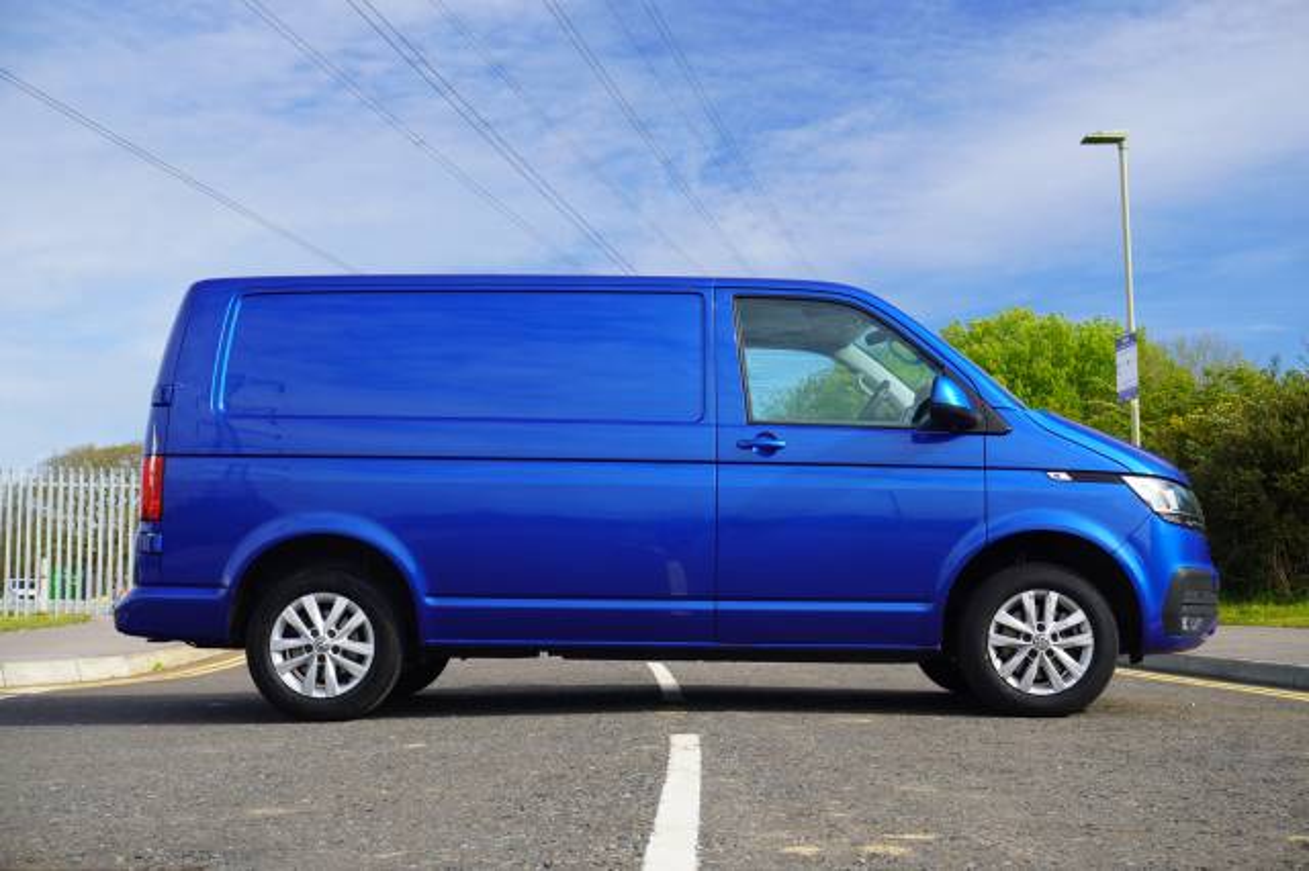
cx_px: 654
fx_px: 1744
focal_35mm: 48
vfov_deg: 28.0
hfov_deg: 41.1
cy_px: 436
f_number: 7.1
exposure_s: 1/80
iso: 100
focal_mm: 32
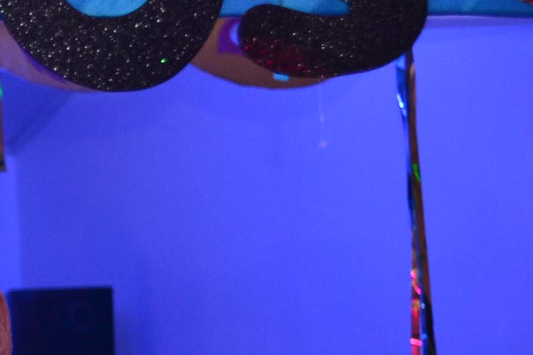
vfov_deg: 10.7
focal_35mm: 124
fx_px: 1835
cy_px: 518
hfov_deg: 15.5
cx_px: -223
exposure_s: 1/20
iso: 400
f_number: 3.8
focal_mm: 22
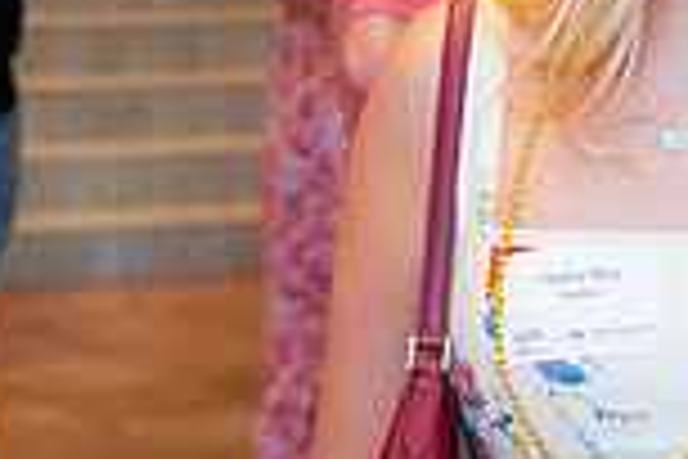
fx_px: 2905
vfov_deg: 9.0
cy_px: 9
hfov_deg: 12.8
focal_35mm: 152
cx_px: 1025
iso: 2000
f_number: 4
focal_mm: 40
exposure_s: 1/160
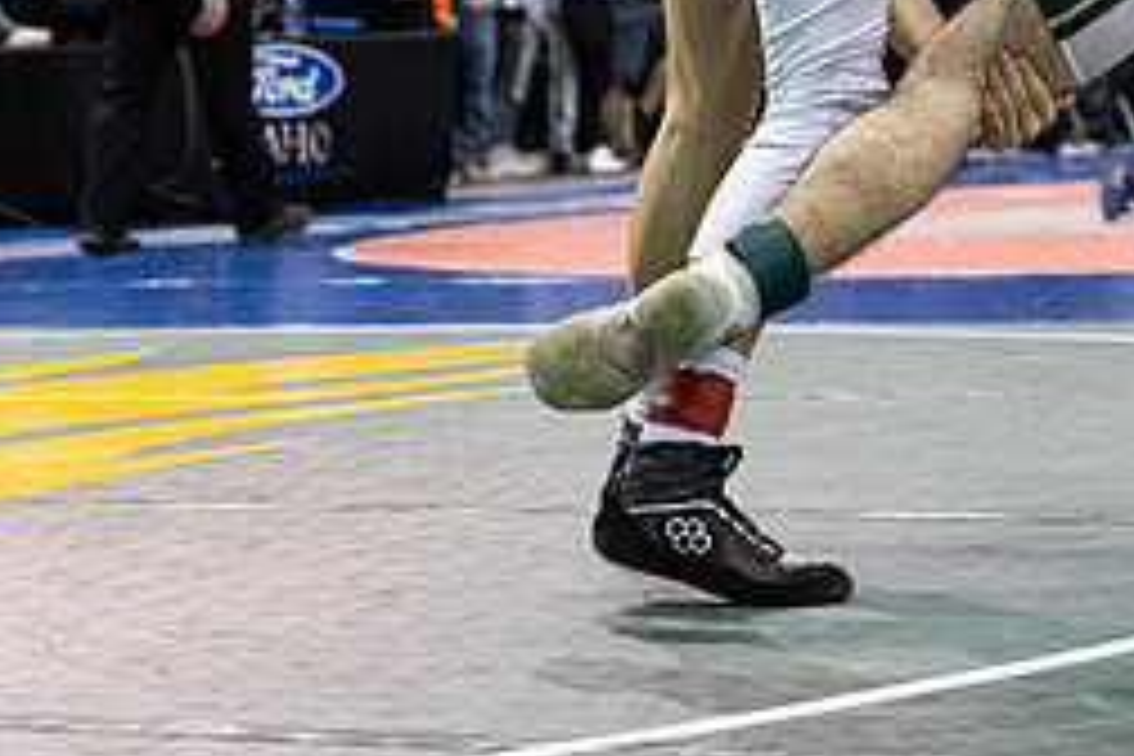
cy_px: -25
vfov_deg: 8.5
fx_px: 5071
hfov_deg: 12.7
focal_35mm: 161
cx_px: 1012
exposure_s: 1/500
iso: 6400
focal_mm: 70
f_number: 4
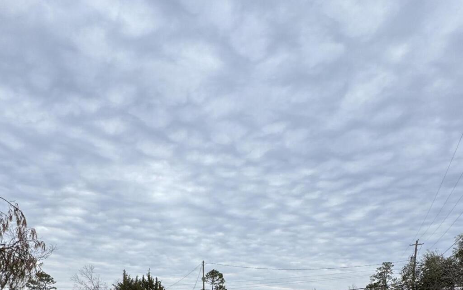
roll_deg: +0.2
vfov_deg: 32.3
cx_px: 245
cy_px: 380
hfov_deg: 64.6
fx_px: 366
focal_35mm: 29
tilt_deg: -7.9
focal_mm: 2.22
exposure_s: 1/1078
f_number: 2.2
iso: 50
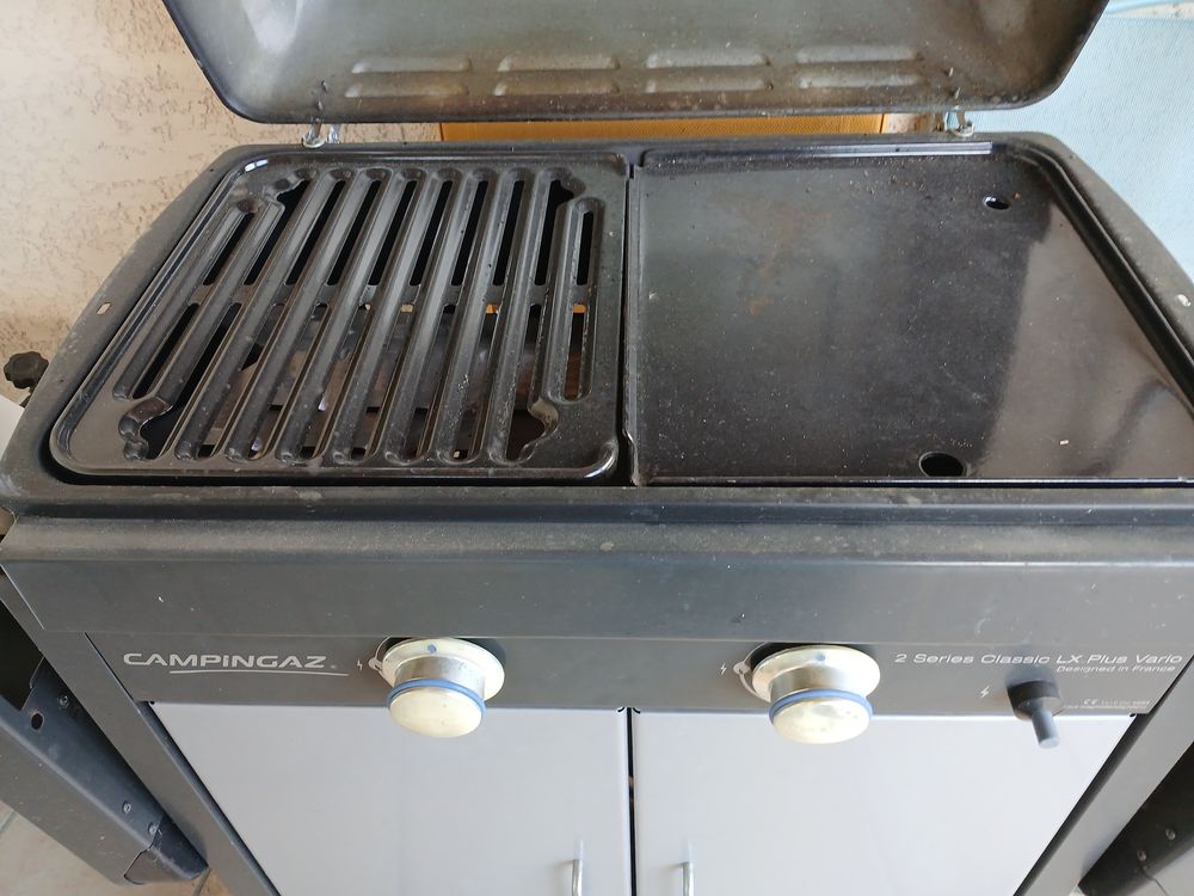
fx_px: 897
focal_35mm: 26
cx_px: 597
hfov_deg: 67.3
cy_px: 448
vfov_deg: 53.1
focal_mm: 3.98
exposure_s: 1/50
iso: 160
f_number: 1.8
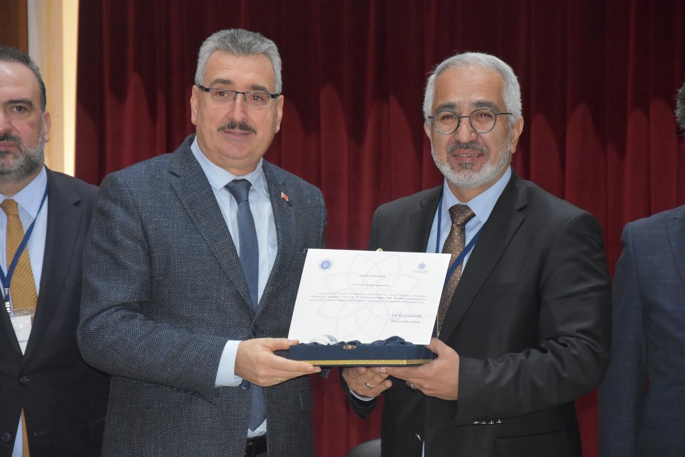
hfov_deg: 14.9
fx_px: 2626
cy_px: 228
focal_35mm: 138
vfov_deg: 9.9
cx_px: 342
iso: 5000
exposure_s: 1/60
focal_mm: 92
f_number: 5.6
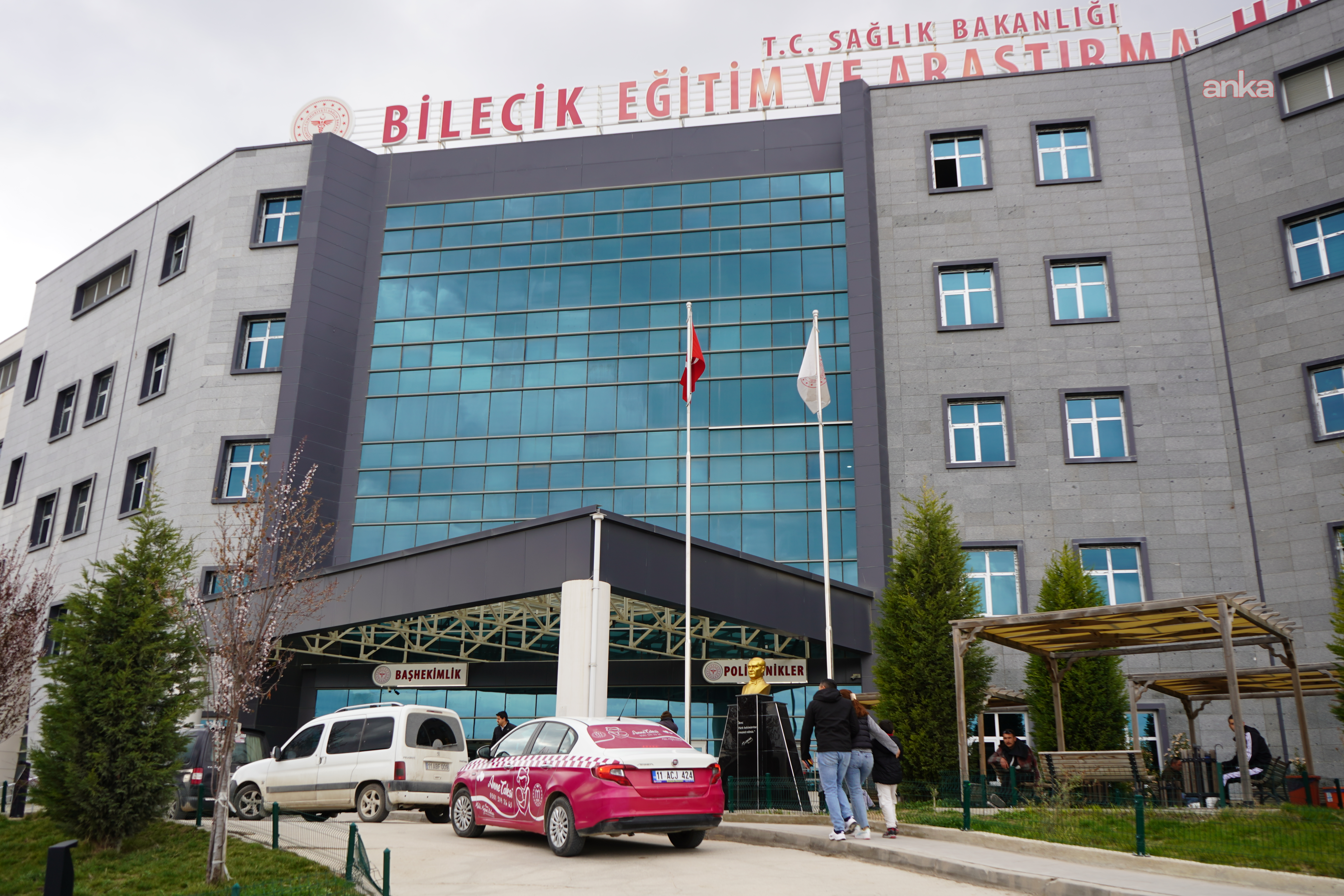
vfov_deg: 43.6
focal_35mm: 30
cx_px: 672
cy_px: 448
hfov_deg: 61.9
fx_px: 1120
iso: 100
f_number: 6.3
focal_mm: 30
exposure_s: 1/100
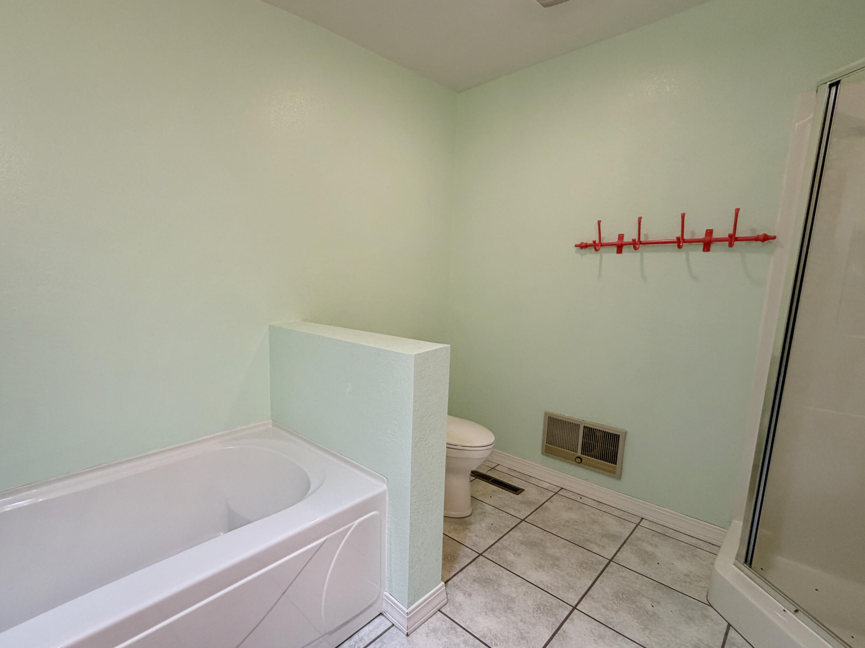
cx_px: 351
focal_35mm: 17
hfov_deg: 90.0
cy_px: 339
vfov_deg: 74.7
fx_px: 425
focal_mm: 2.22
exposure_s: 1/120
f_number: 2.2
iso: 250
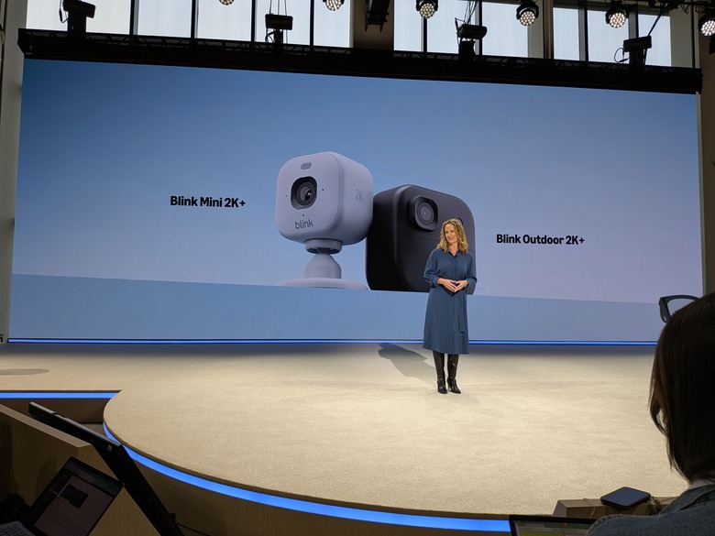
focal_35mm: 24
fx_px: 496
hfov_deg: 71.6
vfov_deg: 56.8
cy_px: 268
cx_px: 358
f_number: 1.7
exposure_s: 1/334
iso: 38
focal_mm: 4.53
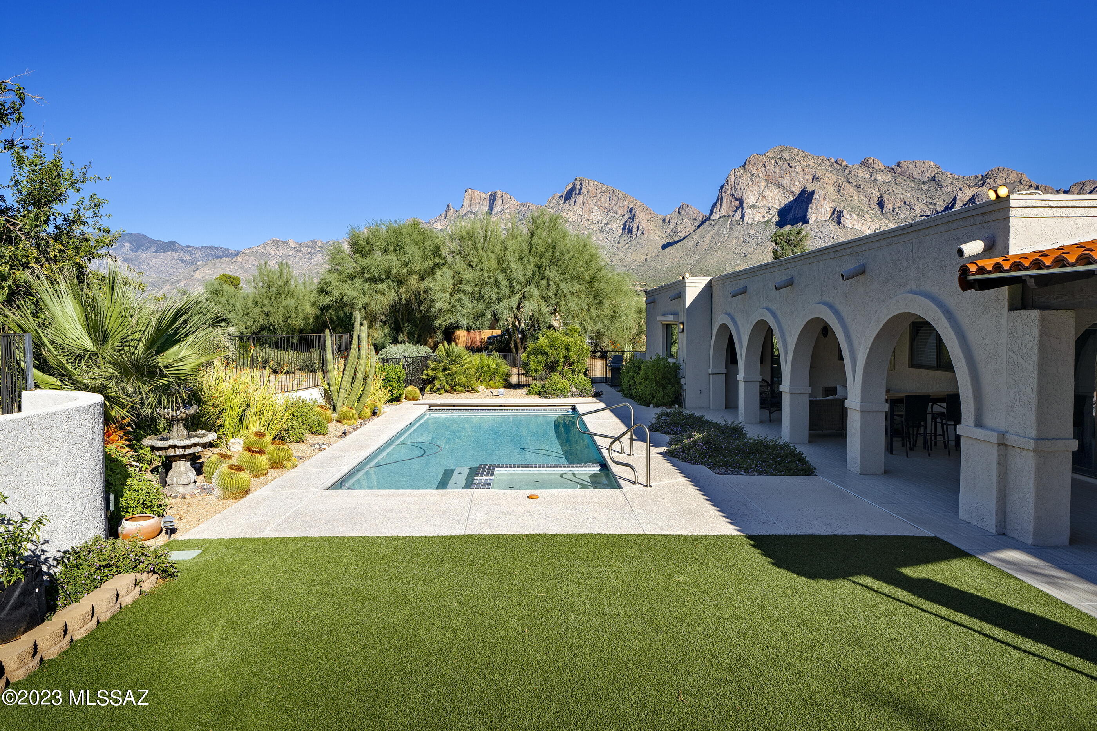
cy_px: 366
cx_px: 548
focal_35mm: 19
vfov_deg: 64.5
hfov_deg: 86.9
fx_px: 579
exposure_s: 1/160
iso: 100
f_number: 9
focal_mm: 19
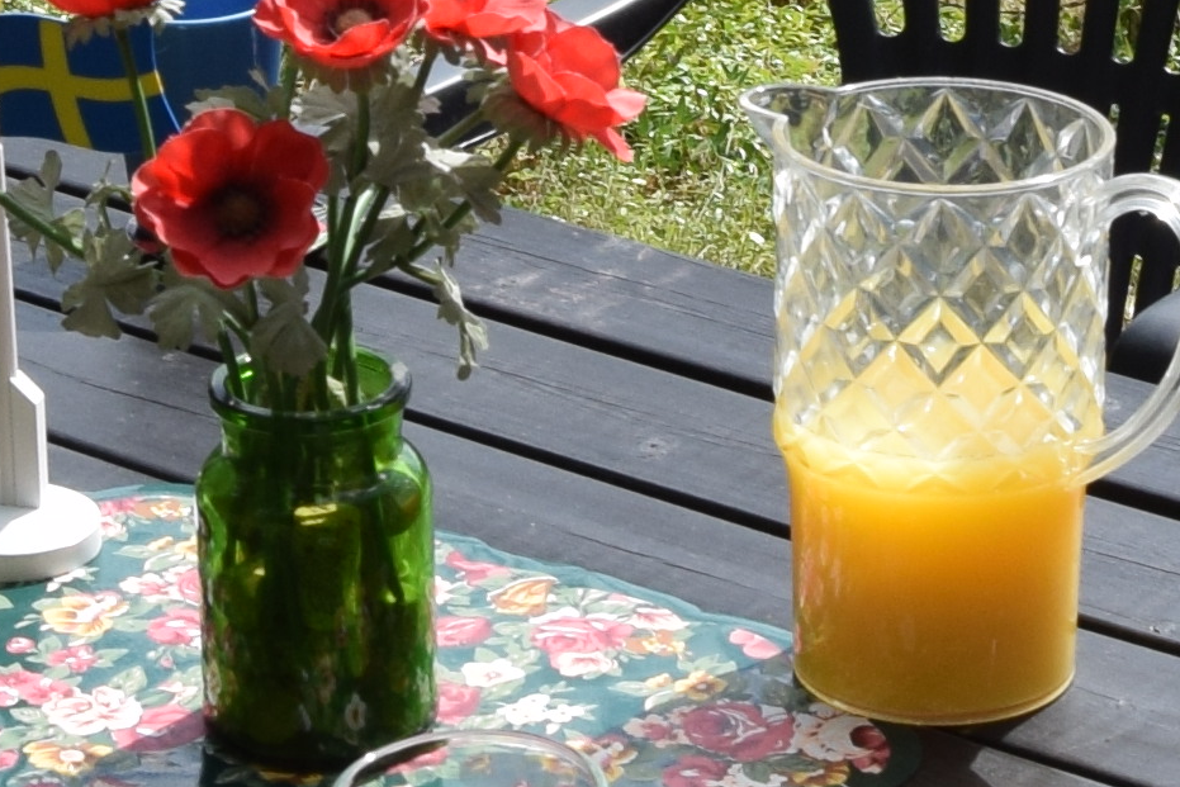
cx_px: 703
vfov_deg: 7.6
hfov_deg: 11.8
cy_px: -651
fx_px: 5704
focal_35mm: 174
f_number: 9
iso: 200
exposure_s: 1/320
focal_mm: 18
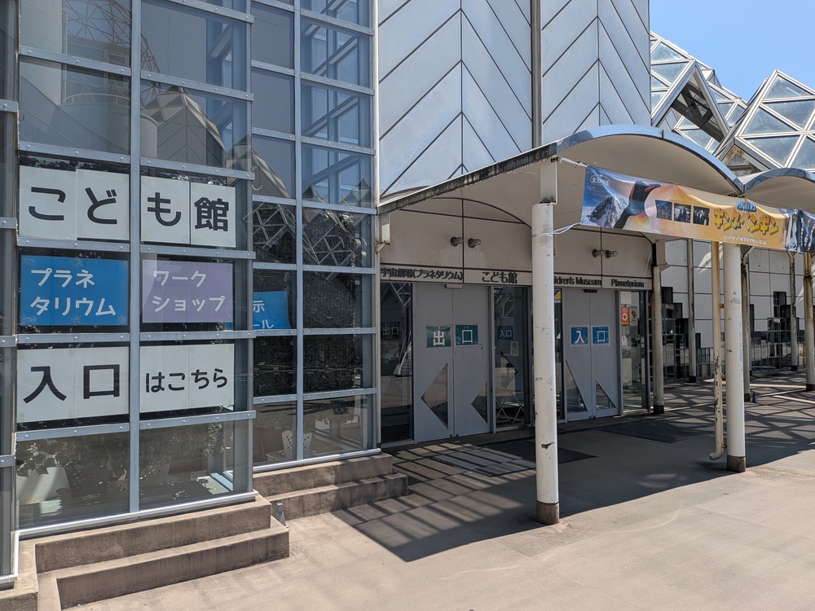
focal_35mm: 24
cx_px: 408
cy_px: 306
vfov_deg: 56.8
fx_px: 565
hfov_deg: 71.6
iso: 29
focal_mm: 4.53
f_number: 1.7
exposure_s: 1/1433
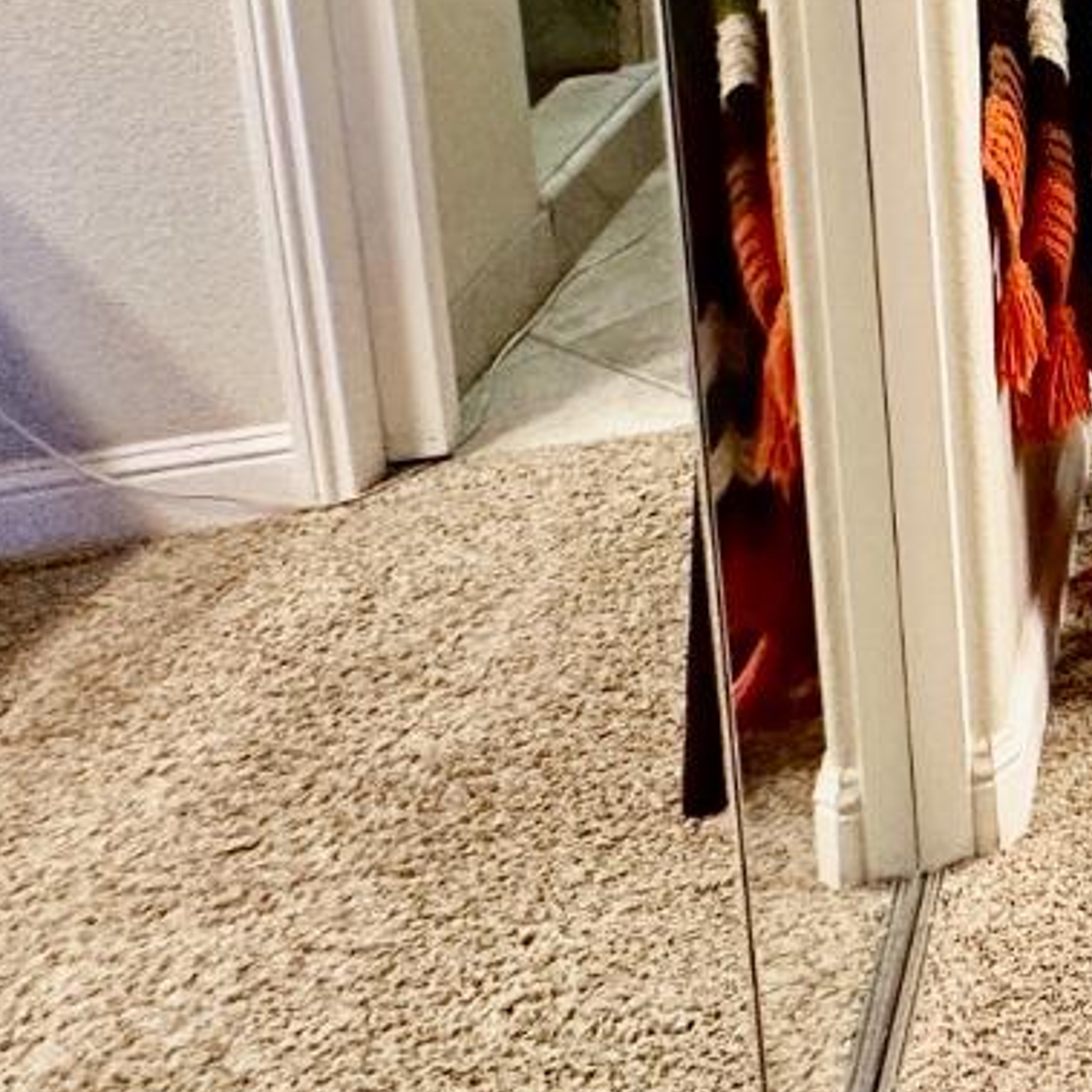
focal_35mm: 49
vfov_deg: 28.9
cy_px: -287
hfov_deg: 21.9
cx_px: 1959
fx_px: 1749
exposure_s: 1/120
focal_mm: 2.22
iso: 250
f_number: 2.2
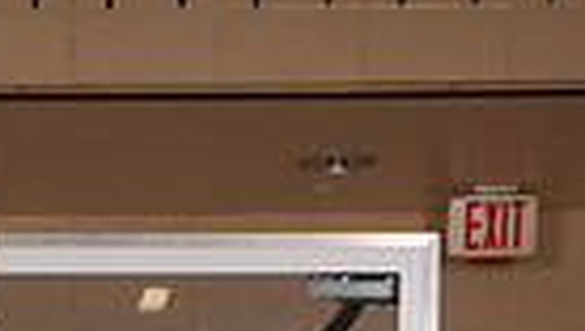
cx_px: -34
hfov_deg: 13.4
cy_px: 929
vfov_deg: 7.1
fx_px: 2438
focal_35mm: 157
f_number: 7.1
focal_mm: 46
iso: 320
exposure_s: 1/320
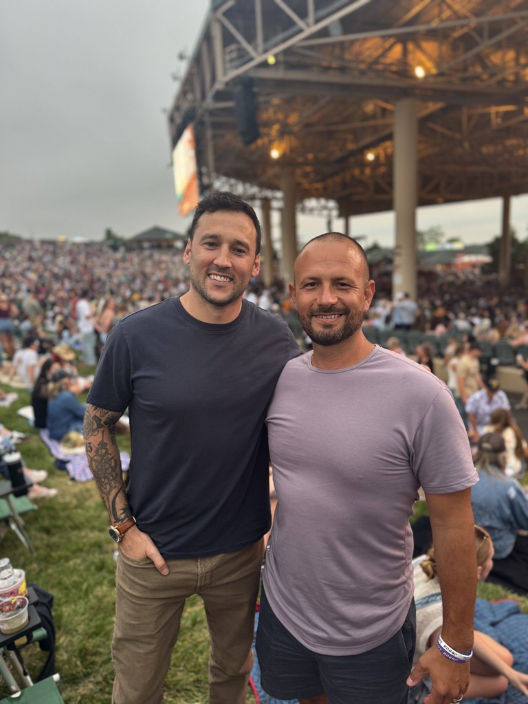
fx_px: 488
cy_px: 352
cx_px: 264
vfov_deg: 71.6
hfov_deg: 56.8
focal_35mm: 24
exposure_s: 1/74
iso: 200
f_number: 1.78
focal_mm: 6.76
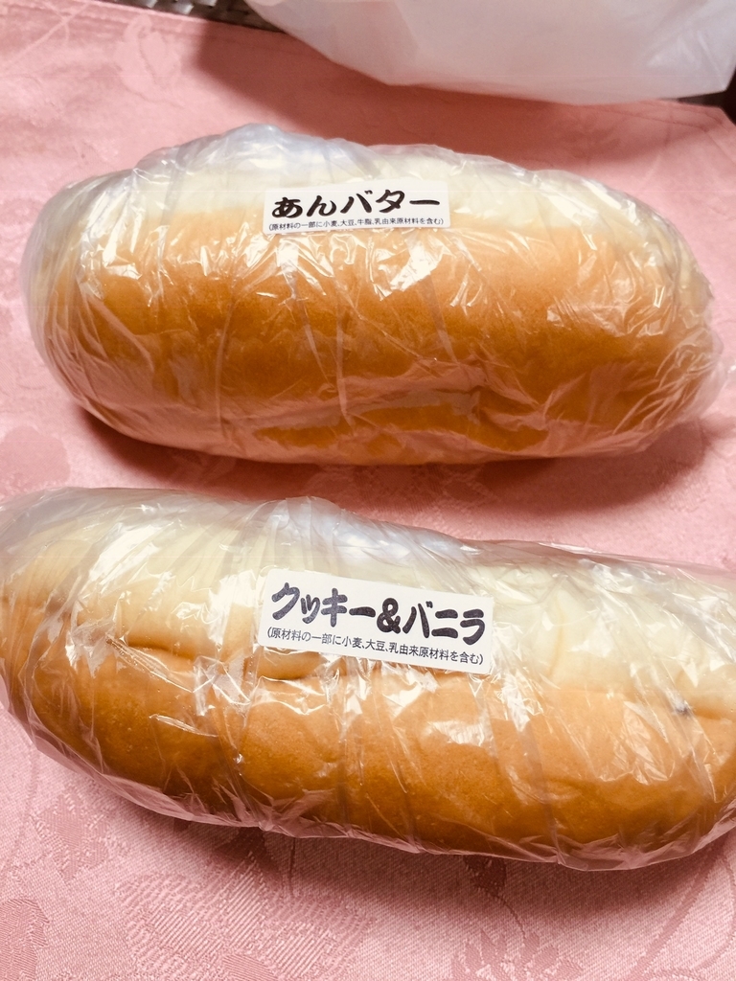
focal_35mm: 29
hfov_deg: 48.2
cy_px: 490
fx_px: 822
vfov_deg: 61.7
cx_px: 368
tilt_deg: -65.5
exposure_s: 1/30
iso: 40
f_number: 2.2
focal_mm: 4.15
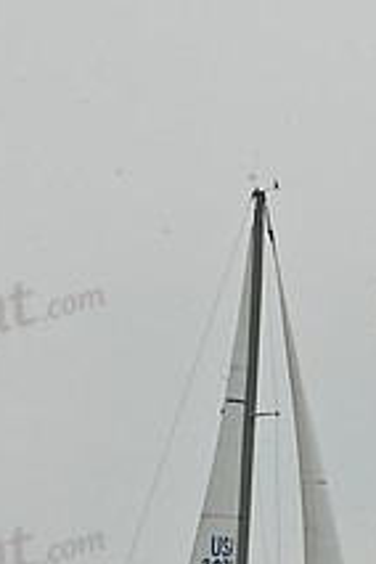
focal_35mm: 250
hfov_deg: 5.5
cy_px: 681
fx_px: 3916
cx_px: 242
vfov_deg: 8.2
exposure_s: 1/800
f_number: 14
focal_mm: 92
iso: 320
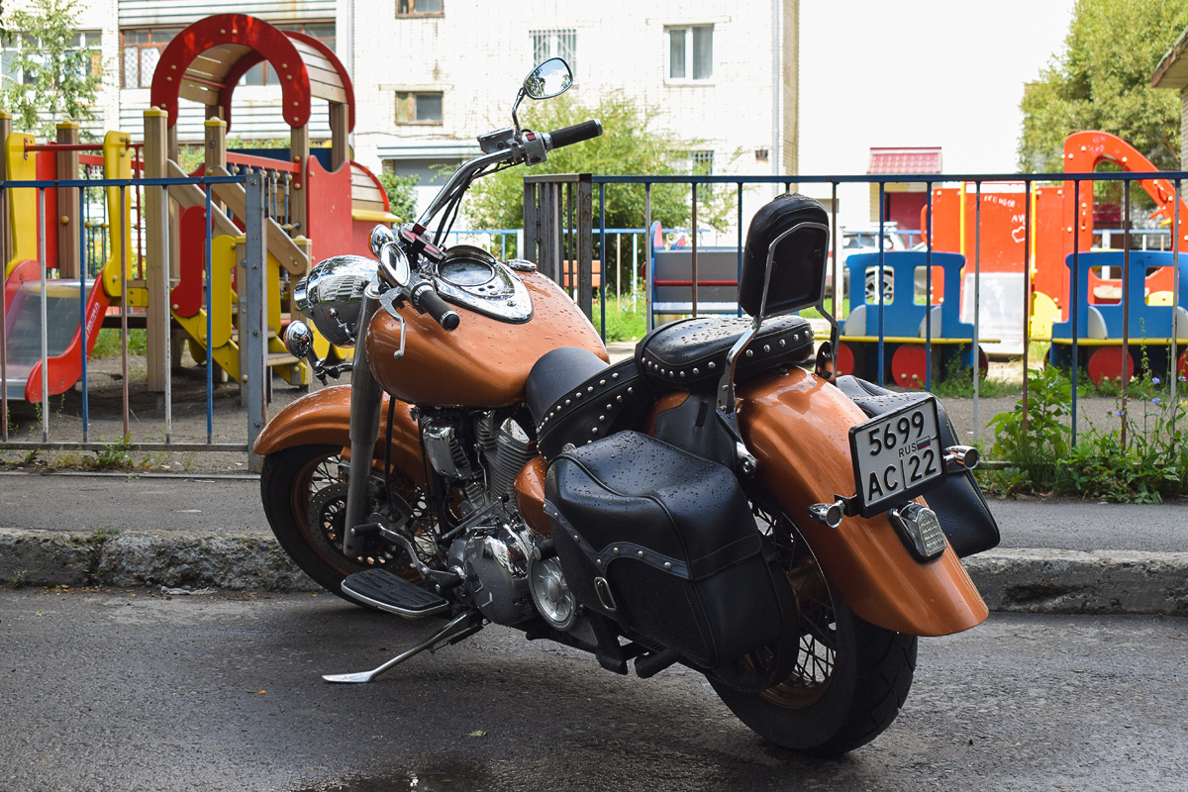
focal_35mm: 57
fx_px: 1881
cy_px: 396
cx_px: 594
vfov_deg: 23.8
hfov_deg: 35.1
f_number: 6.3
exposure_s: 1/500
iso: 400
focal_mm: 38
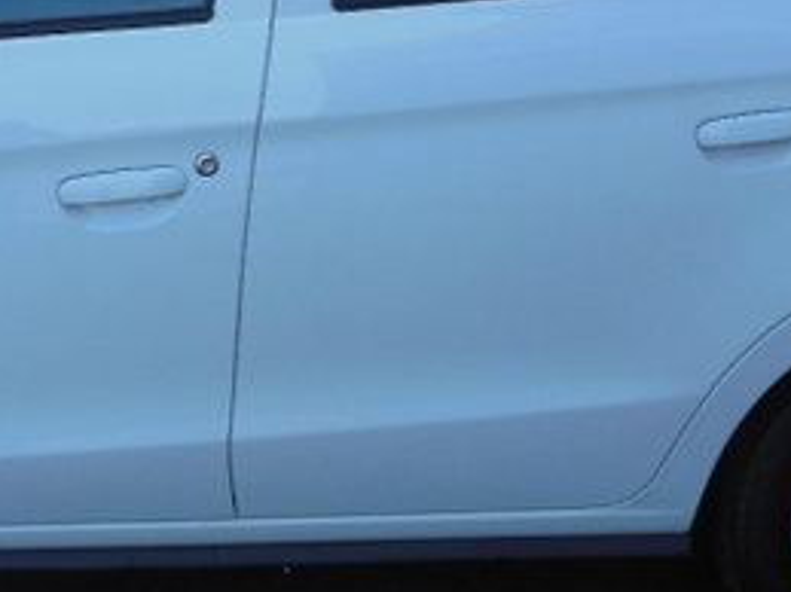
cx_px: 73
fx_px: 2215
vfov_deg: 15.2
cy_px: 229
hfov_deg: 19.8
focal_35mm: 97
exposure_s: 1/500
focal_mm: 6
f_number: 3.5
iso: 125
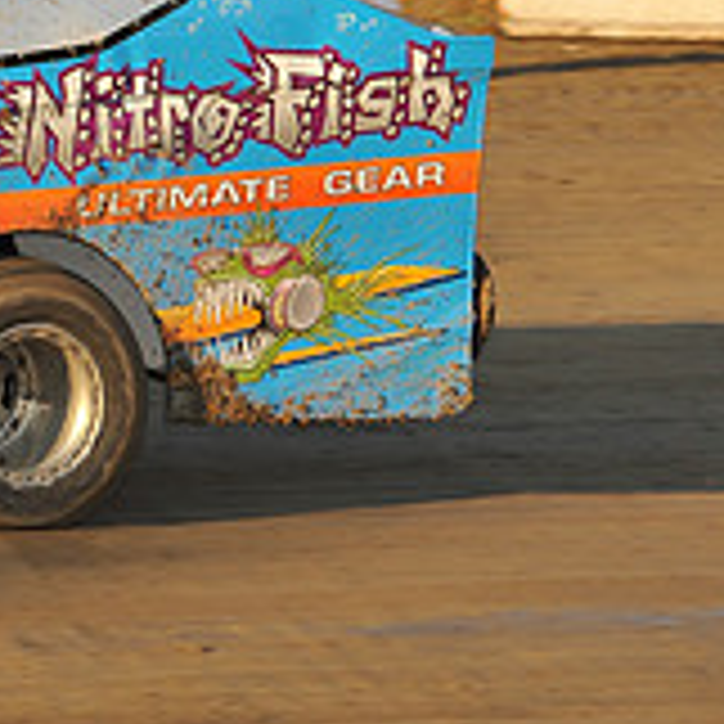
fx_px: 9773
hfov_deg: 4.2
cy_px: 153
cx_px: -544
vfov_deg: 4.2
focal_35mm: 413
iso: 400
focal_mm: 135
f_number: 8
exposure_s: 1/320
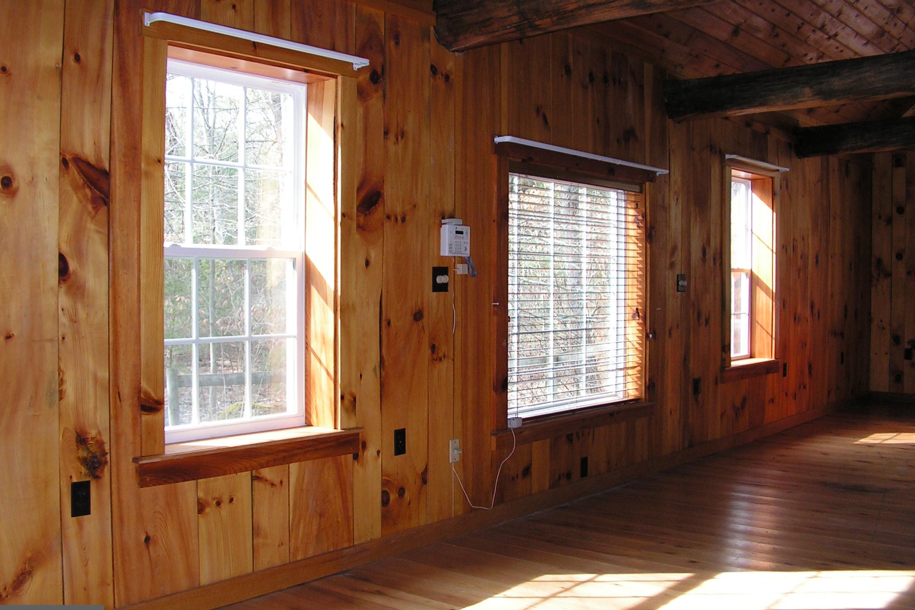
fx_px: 966
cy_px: 294
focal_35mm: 38
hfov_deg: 50.7
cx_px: 455
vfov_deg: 35.0
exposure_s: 1/40
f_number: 3.2
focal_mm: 6
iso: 100
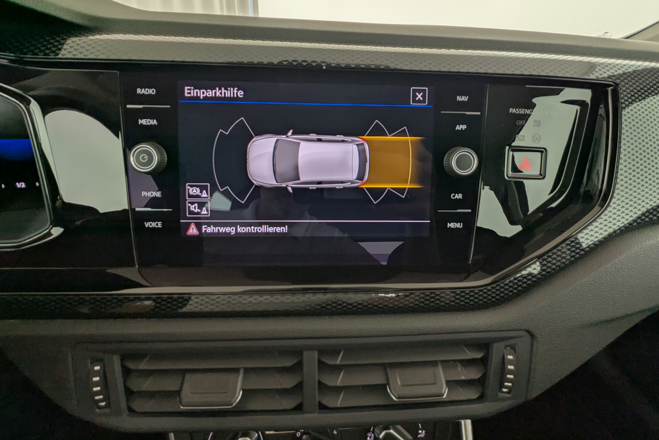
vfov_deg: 70.1
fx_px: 311
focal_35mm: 17
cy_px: 191
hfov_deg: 93.3
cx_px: 330
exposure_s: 1/95.1
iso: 51
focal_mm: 2.35
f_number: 2.2
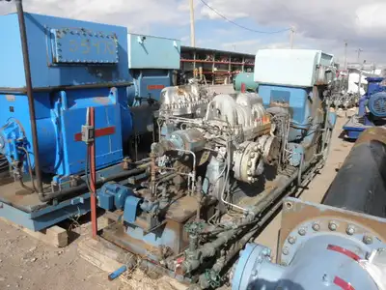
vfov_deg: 49.7
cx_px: 193
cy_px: 145
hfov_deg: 63.4
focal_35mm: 28
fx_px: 312
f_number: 8.5
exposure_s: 1/160
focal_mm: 5
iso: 64
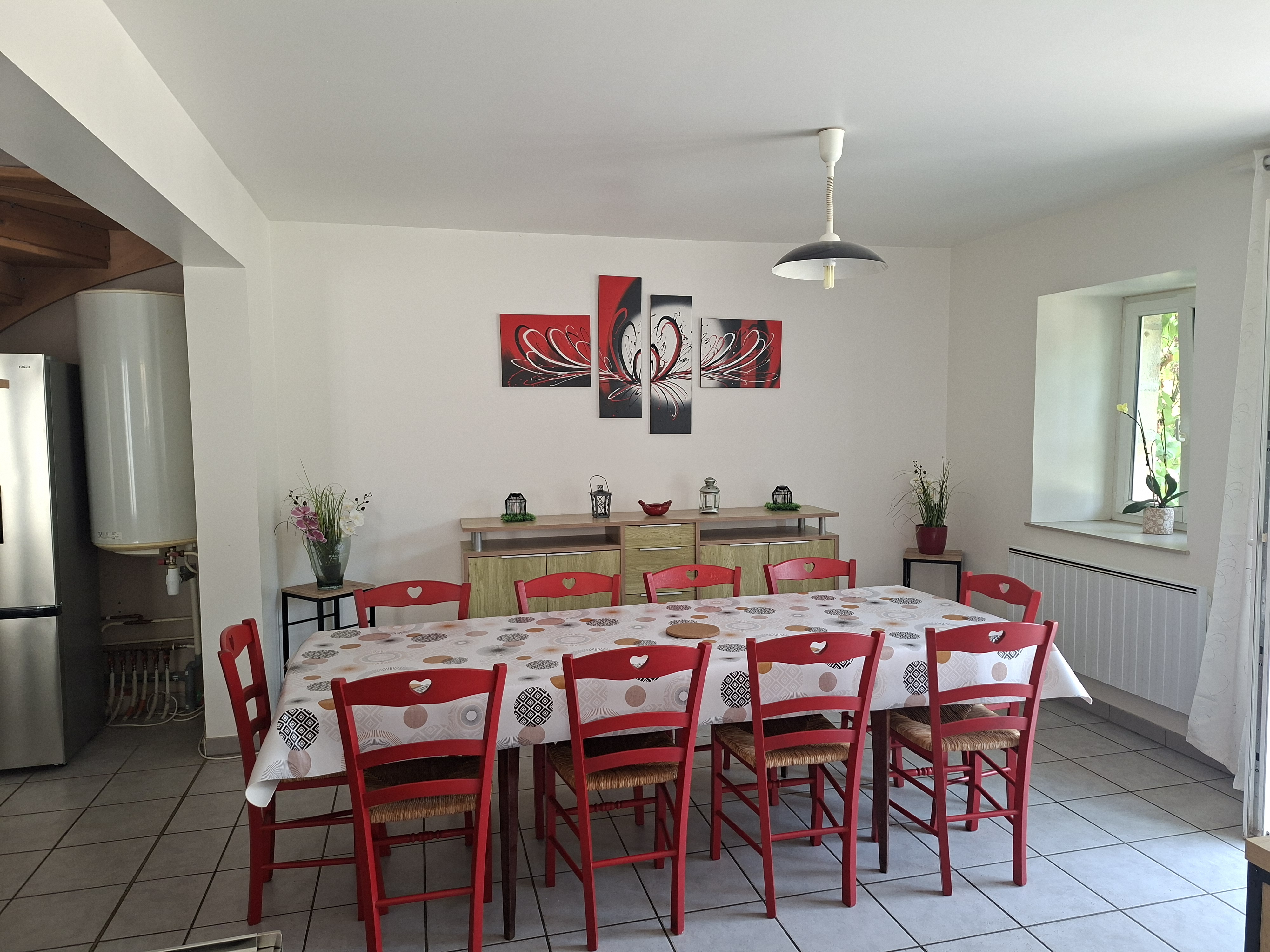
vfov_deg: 58.9
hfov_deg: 73.9
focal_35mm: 23
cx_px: 635
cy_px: 476
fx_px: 844
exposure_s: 1/100
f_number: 1.8
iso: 160
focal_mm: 5.54
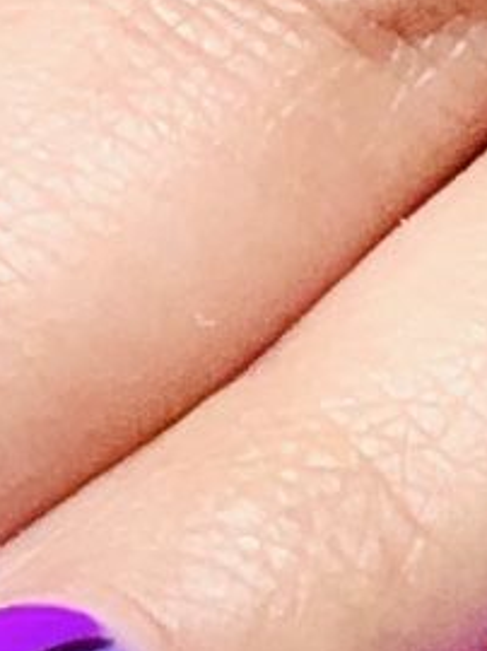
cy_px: 722
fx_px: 7121
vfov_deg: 5.2
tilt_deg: -47.8
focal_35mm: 379
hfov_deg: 3.9
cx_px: -23
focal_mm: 6
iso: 40
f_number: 2.4
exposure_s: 1/60
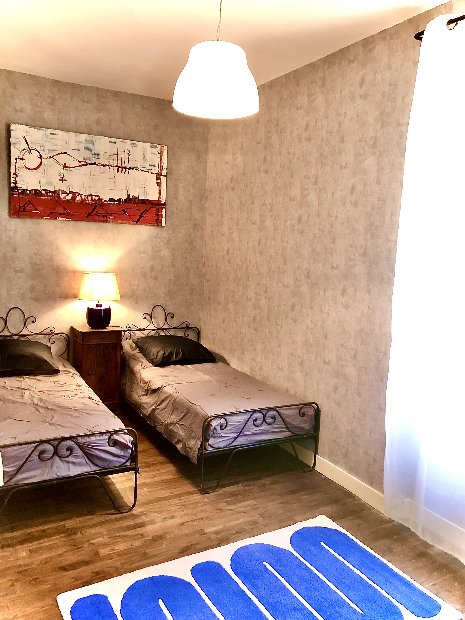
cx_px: 232
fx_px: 502
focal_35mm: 28
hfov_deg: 49.7
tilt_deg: -7.7
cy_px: 310
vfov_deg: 63.4
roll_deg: -4.0
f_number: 1.8
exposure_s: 1/17
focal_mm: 4
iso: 80
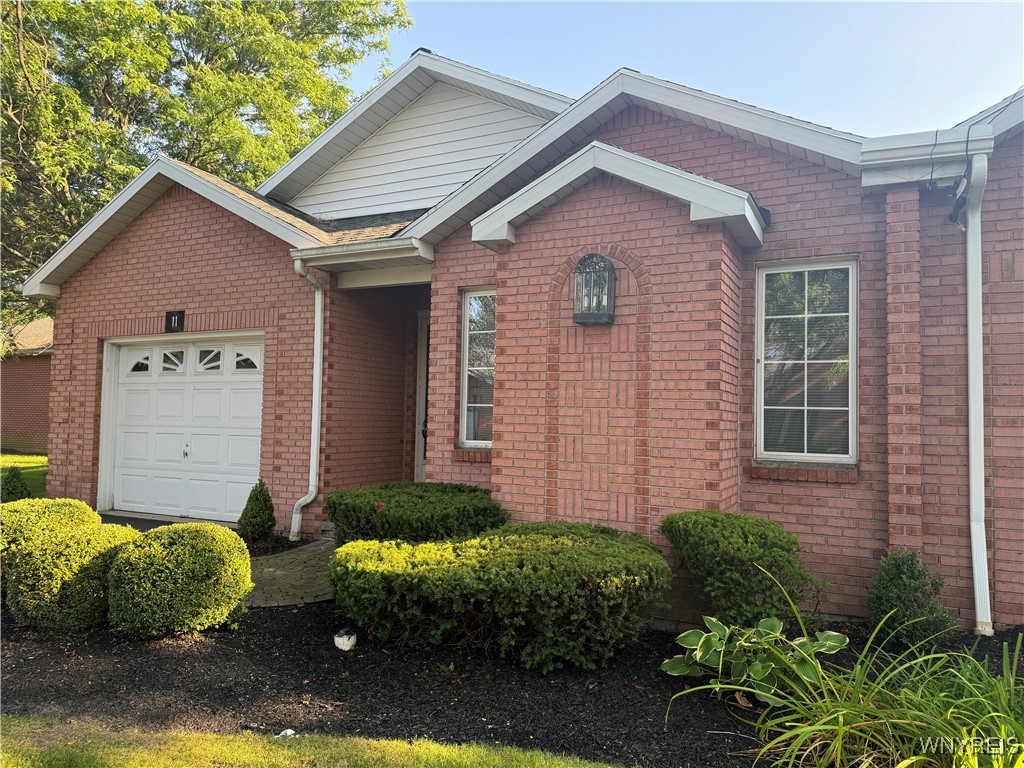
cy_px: 384
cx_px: 512
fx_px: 710
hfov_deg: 71.6
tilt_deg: +3.1
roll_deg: -0.8
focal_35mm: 24
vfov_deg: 56.8
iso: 80
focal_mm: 6.76
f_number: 1.78
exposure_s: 1/306
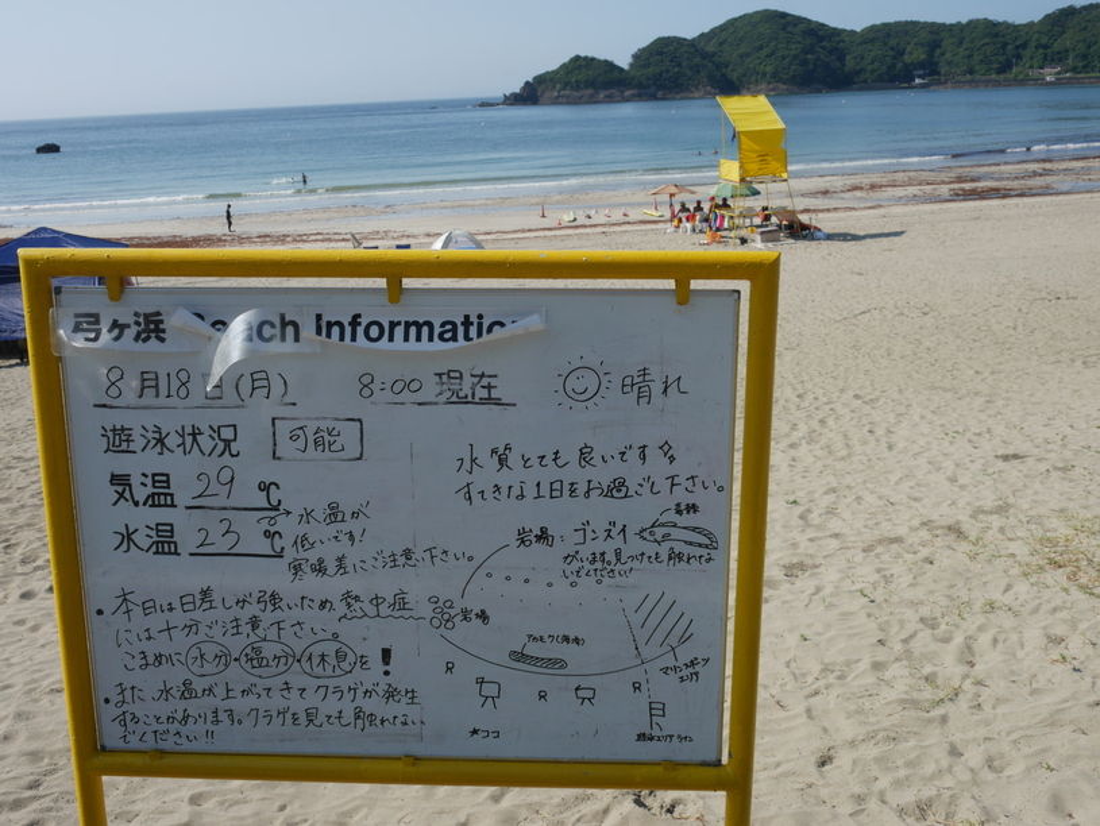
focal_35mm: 34
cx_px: 550
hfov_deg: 53.9
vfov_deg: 41.8
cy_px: 413
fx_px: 1081
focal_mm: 17
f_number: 8
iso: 200
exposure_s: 1/640
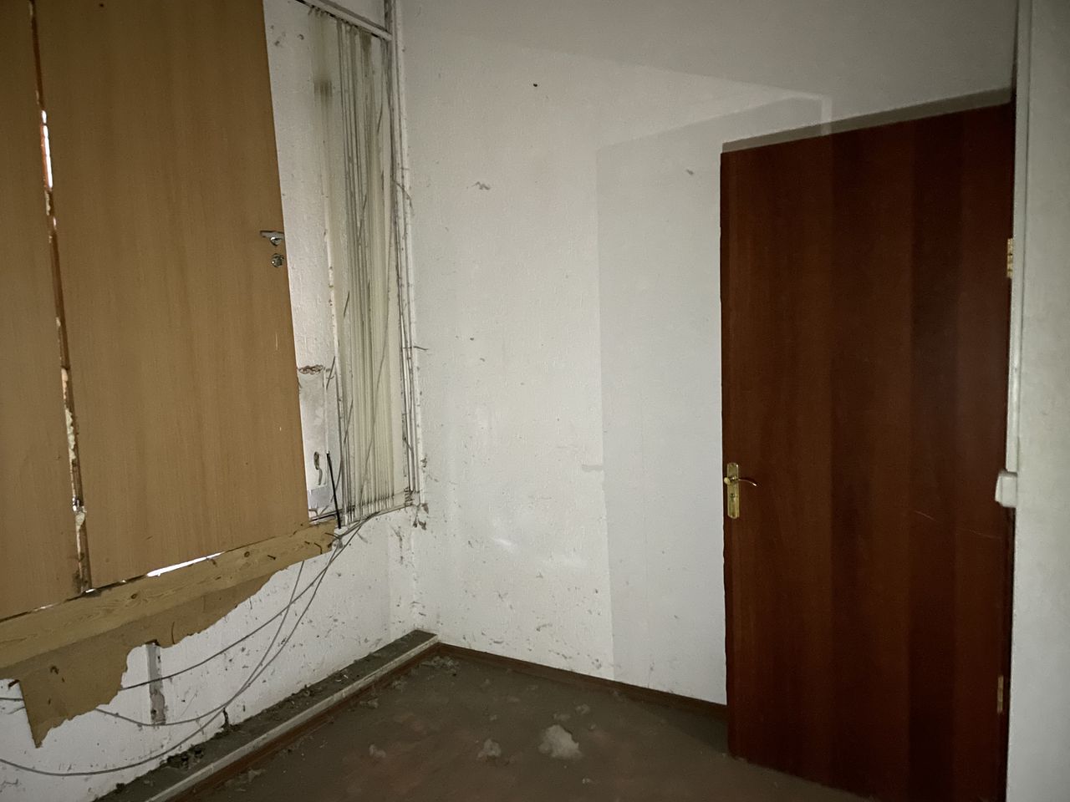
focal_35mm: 26
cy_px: 401
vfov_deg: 53.1
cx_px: 535
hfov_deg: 67.3
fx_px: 804
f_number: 1.6
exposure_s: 1/4
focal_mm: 4.2
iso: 800
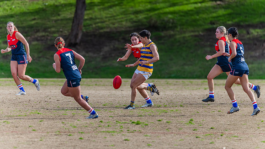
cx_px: 134
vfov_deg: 2.3
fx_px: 3777
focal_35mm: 538
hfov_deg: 4.0
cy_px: 61
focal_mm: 500
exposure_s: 1/1600
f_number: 6.3
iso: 800
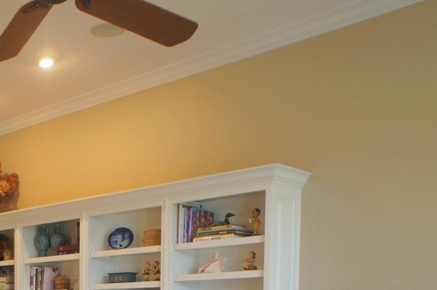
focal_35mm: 72
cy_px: 395
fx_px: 873
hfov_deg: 26.7
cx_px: 10
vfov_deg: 17.5
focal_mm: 16
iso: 200
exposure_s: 1/30
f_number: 3.2
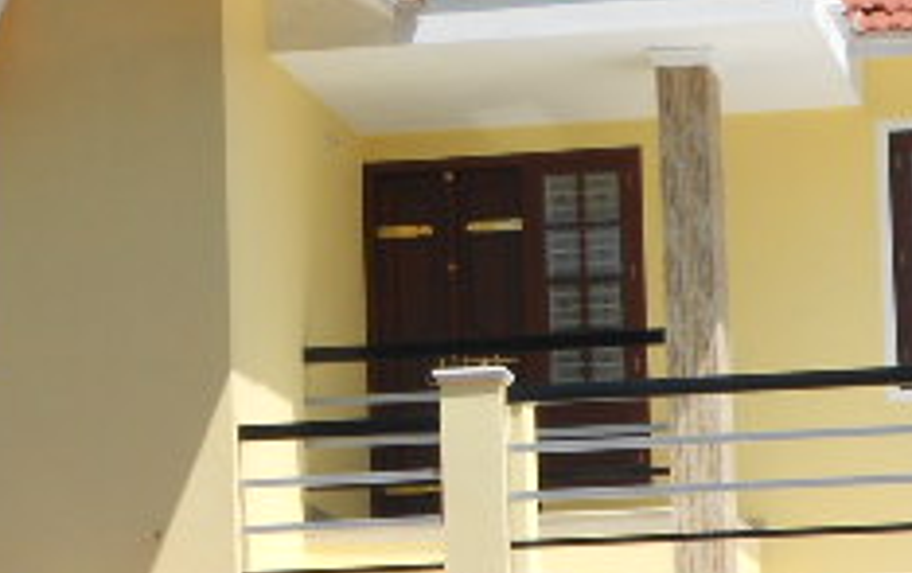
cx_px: 136
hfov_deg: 10.9
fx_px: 4754
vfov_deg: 6.9
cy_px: 230
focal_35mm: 191
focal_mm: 11.8
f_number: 5.3
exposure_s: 1/400
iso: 80
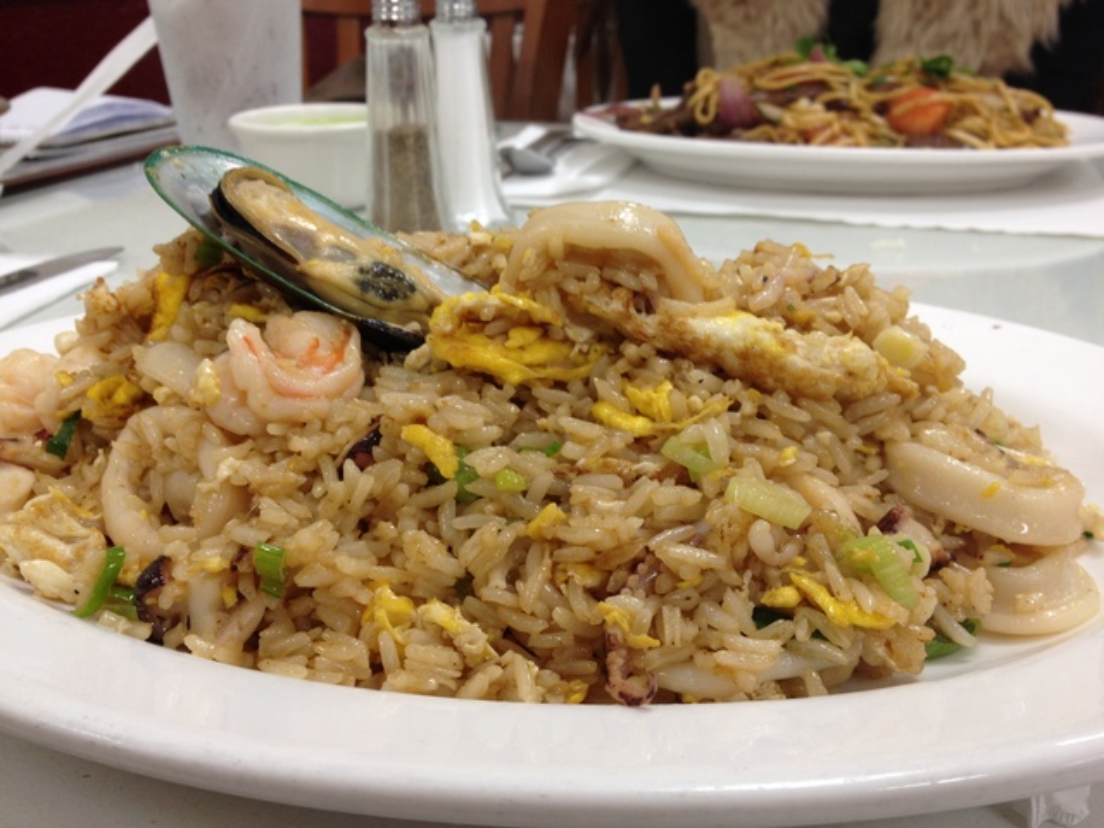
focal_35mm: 35
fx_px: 1116
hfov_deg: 52.6
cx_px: 552
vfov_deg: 40.7
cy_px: 414
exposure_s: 1/24
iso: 64
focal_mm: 4.28
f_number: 2.4
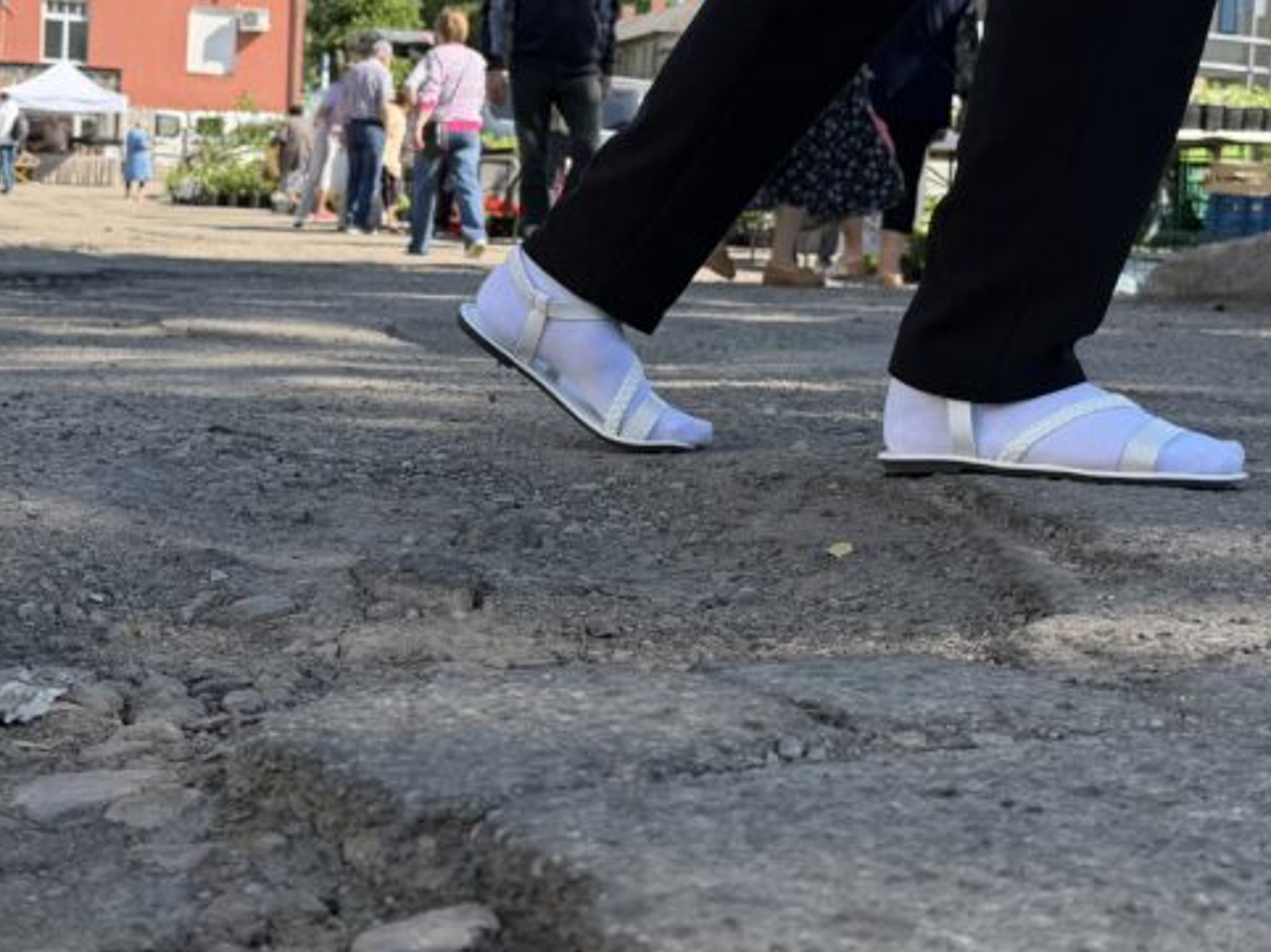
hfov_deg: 37.4
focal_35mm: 51
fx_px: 1872
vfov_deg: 28.2
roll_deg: -2.8
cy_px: 274
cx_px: 504
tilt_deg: -2.2
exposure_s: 1/2445
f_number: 1.78
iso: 80
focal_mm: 6.76
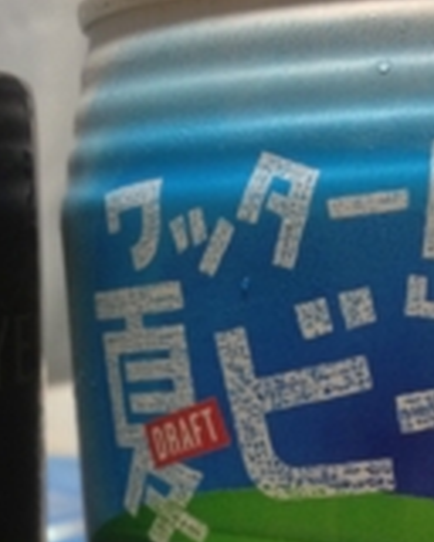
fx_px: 1541
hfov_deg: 16.0
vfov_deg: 19.4
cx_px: 200
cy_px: 549
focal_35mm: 96
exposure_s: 1/20
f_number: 2.4
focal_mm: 4.28
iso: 250
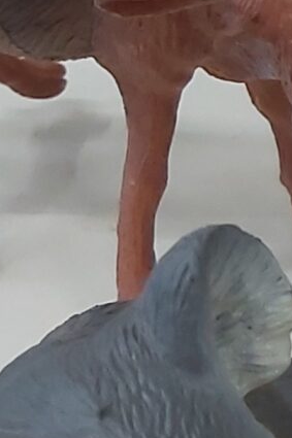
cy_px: 195
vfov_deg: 12.6
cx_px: 974
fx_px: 1985
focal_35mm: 163
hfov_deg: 7.2
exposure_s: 1/50
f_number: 1.7
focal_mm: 3.92
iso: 200
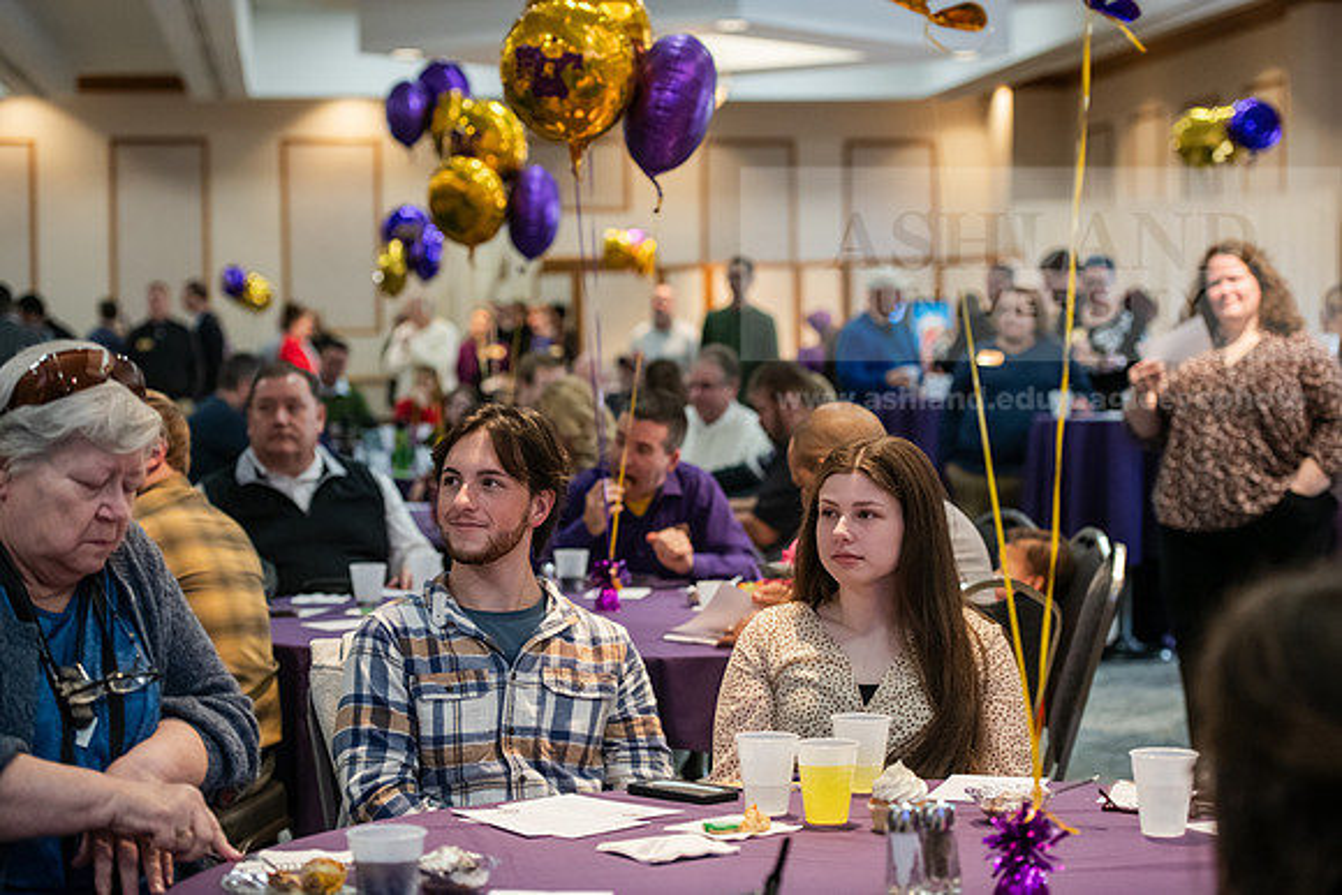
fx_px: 2908
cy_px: 448
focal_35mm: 78
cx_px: 671
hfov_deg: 26.0
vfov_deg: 17.5
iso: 1600
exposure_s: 1/160
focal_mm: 78
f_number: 3.2
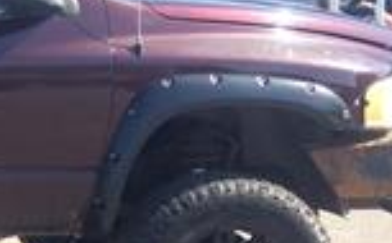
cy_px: 113
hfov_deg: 14.6
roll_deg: +2.0
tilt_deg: -7.3
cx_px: -261
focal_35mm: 129
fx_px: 1376
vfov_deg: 10.1
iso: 32
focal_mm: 4.15
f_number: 2.2
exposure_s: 1/526
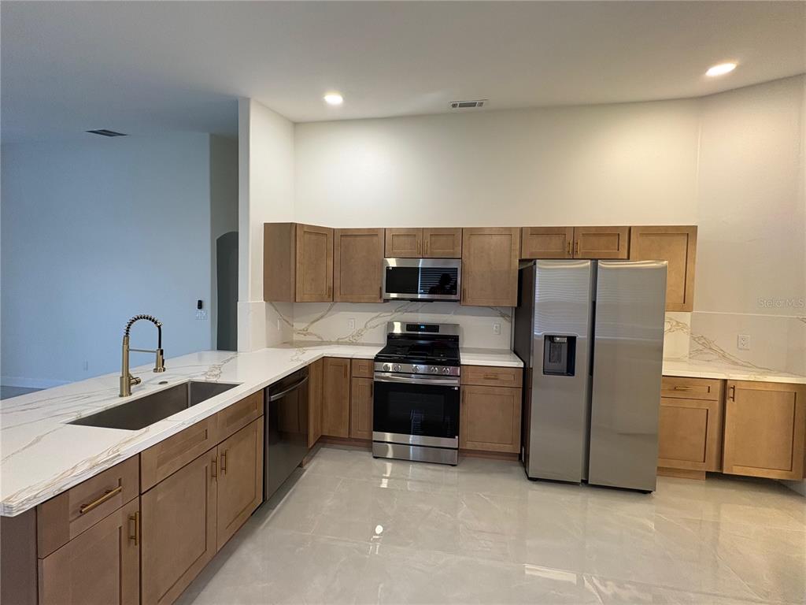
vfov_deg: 85.7
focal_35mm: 14
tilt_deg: -1.7
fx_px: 326
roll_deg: -1.4
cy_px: 302
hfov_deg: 102.1
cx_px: 403
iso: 160
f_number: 2.2
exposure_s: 1/60
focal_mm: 2.22
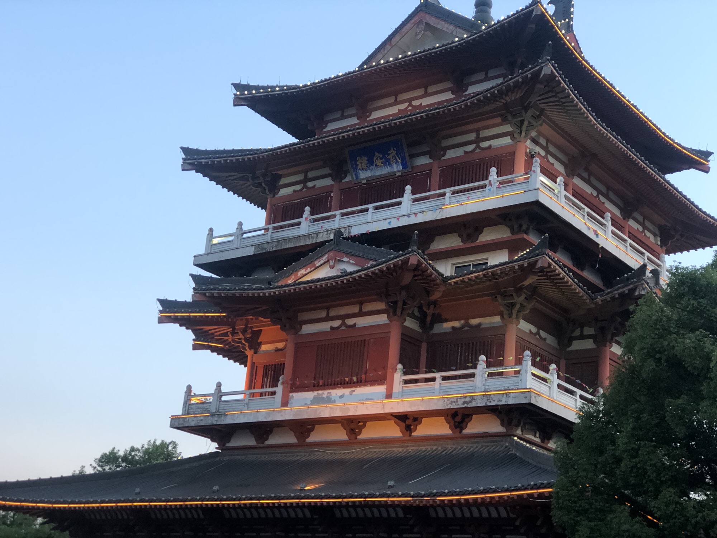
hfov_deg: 33.8
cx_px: 358
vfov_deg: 25.7
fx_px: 1181
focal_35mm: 57
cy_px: 269
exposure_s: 1/30
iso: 100
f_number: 2.8
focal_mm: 6.6
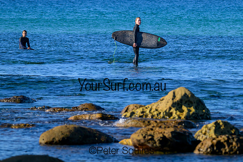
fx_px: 2228
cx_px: 145
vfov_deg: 4.2
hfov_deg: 6.2
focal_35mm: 330
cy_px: 51
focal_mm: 240
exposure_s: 1/1600
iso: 400
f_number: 6.7
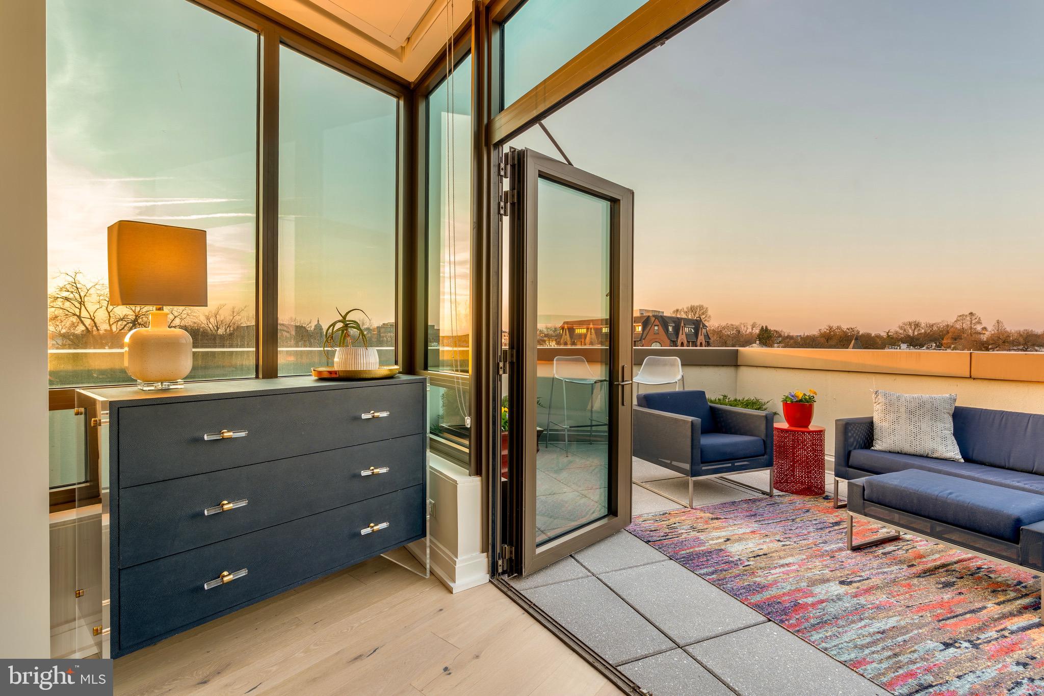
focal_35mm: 16
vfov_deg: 73.7
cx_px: 522
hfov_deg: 96.7
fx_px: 464
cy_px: 348
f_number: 8
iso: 50
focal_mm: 16
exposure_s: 1/1.25
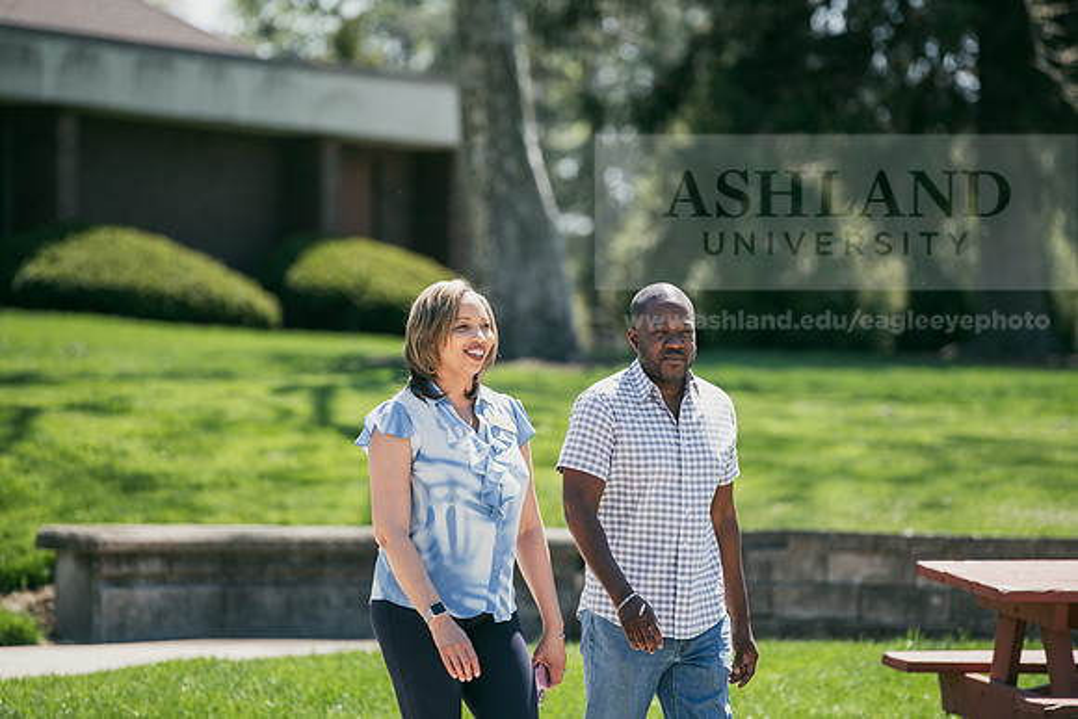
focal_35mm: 195
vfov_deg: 7.0
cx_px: 539
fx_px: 5840
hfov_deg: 10.5
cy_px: 360
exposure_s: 1/400
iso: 125
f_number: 3.5
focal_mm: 195
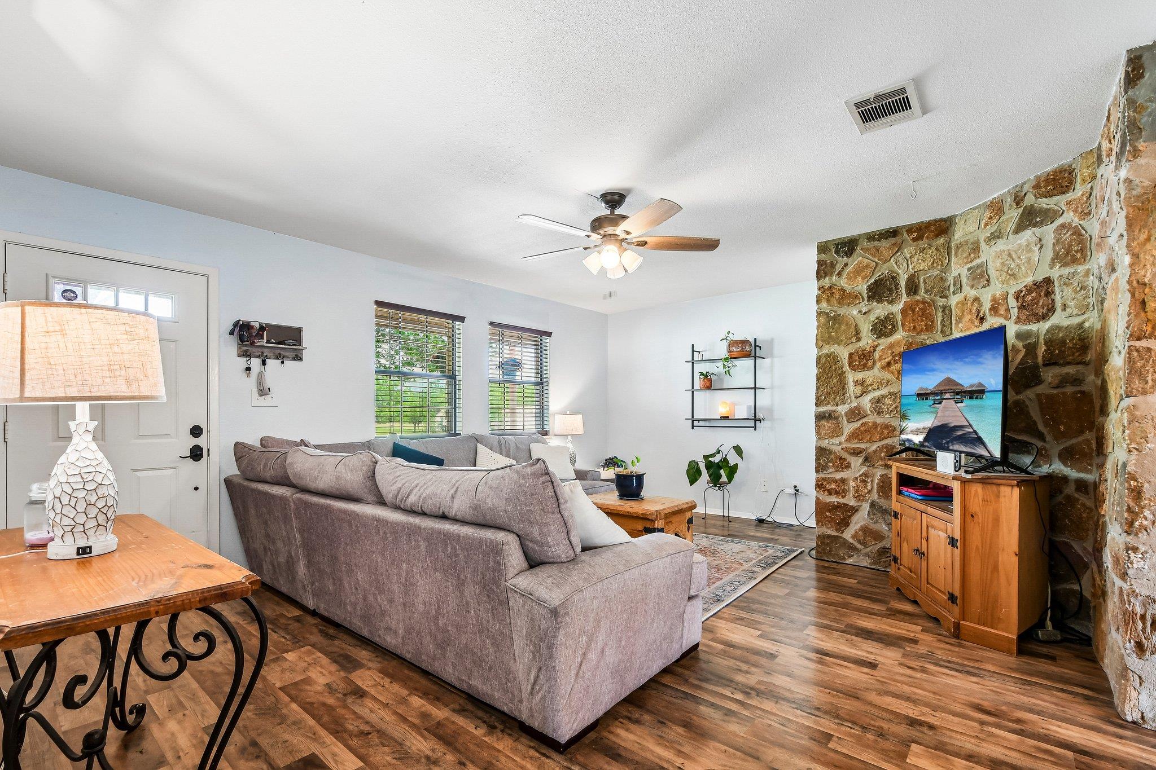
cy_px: 385
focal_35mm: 15
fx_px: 482
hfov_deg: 100.4
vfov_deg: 77.3
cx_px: 578
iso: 400
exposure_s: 1/8
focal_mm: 10
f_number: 8
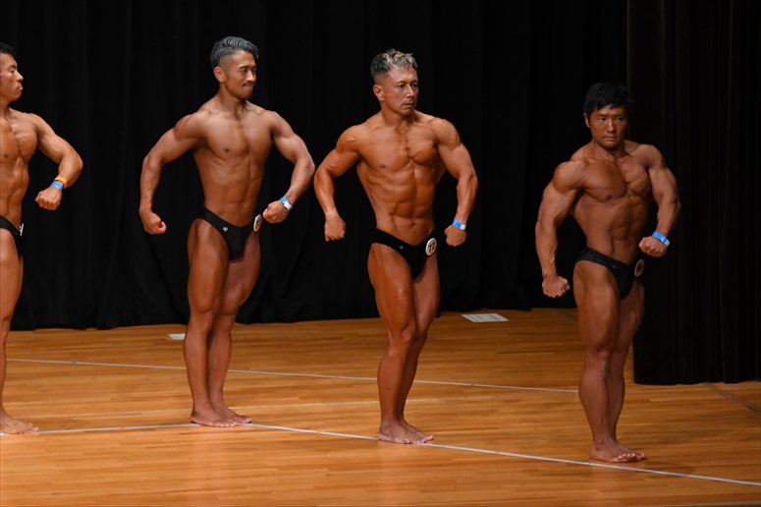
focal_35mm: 255
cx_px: 380
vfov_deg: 5.4
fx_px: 5388
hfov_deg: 8.1
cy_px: 254
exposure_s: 1/400
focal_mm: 170
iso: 3200
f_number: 5.6
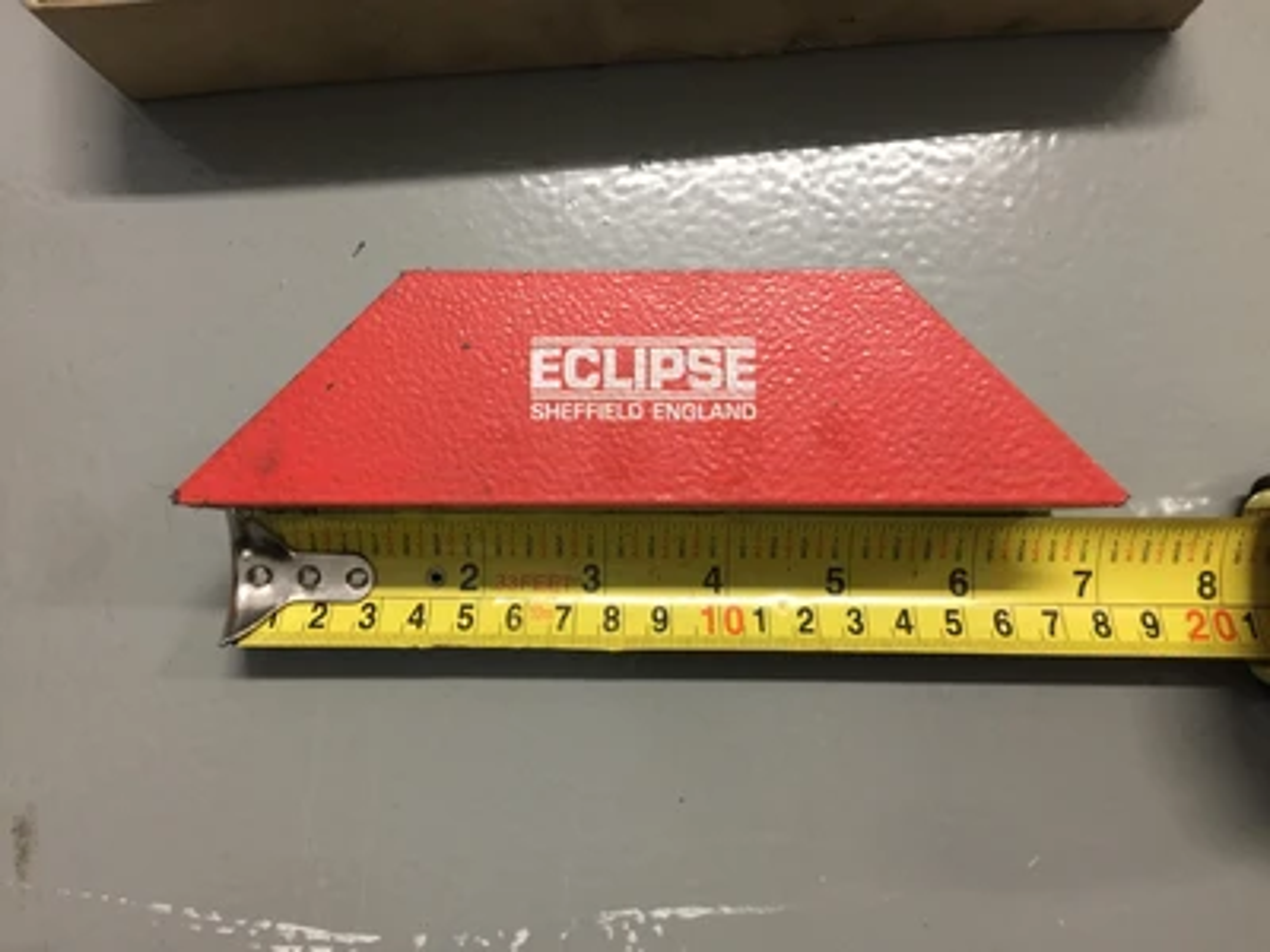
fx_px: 1064
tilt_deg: -85.4
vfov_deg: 48.2
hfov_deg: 61.7
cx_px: 635
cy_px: 476
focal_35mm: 29
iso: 64
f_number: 2.2
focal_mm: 4.15
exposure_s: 1/15
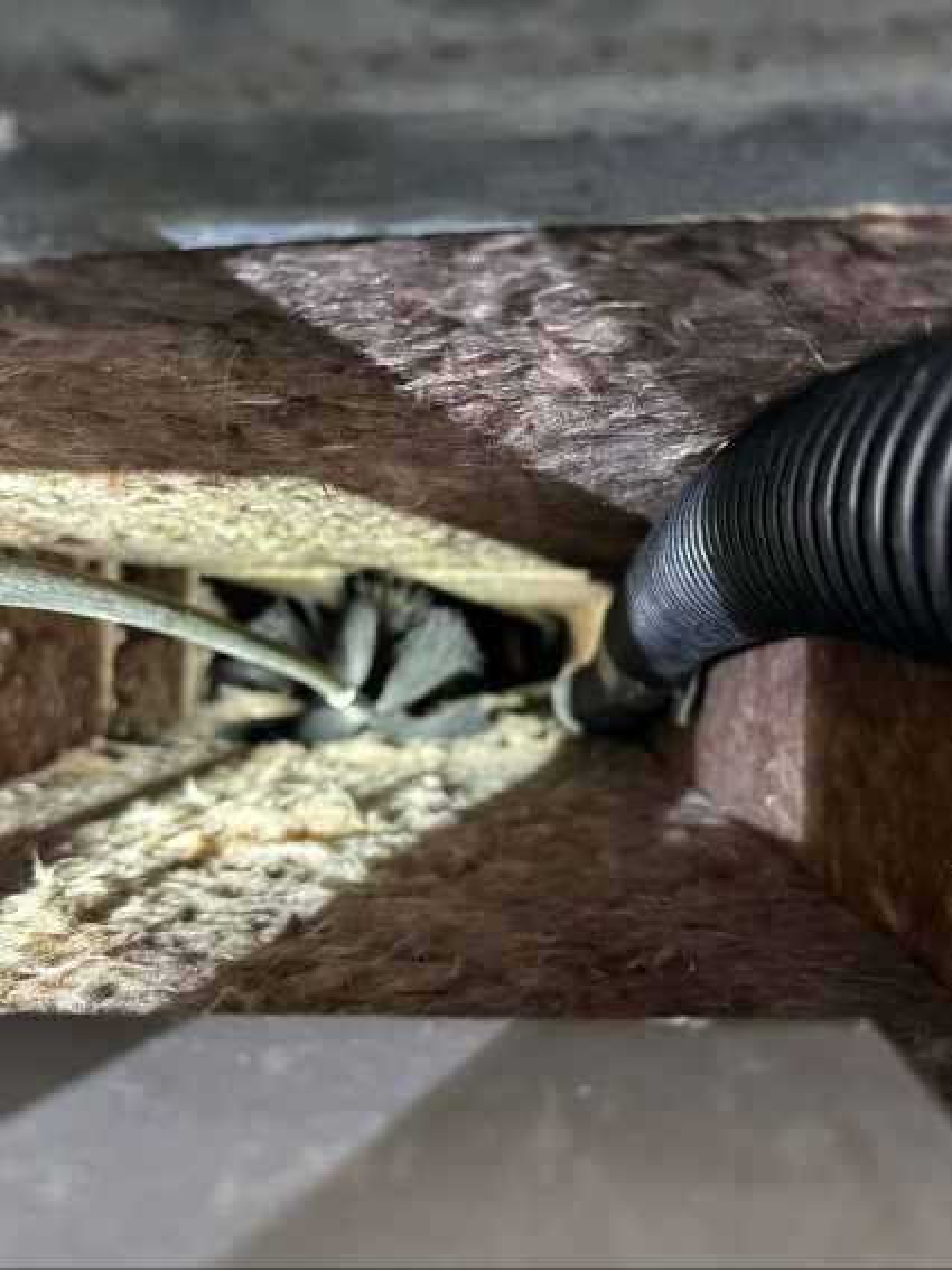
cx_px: 476
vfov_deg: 61.7
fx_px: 1064
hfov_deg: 48.2
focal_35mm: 29
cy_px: 635
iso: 32
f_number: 2.2
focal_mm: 4.2
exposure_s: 1/123
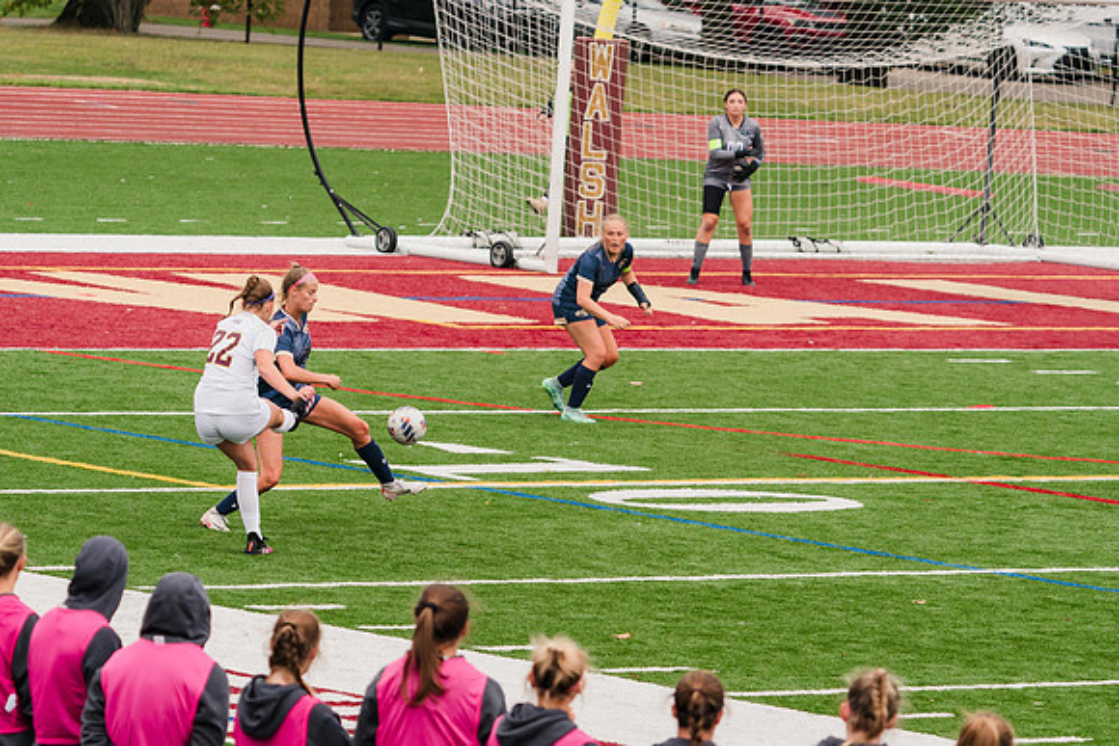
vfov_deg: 5.1
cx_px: 605
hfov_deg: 7.6
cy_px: 481
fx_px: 8398
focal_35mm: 270
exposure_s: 1/1600
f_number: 5.6
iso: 400
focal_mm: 200
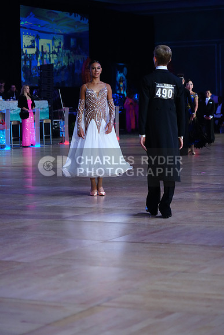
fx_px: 979
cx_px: 112
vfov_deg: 19.5
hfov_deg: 13.0
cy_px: 168
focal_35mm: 105
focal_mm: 105
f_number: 4
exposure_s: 1/500
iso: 3200
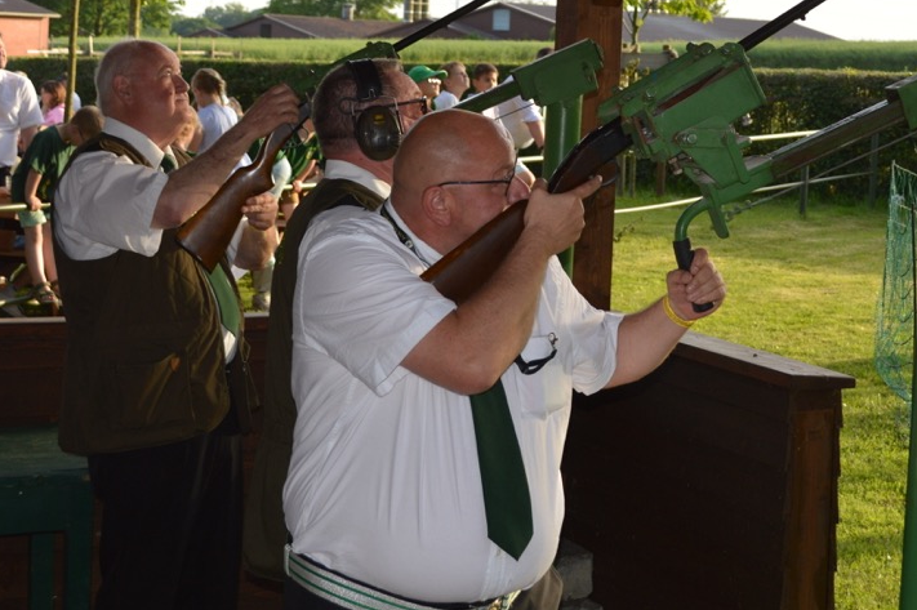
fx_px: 2062
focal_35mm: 81
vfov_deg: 16.7
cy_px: 109
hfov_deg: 24.9
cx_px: 636
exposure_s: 1/125
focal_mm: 30
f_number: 4.5
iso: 100
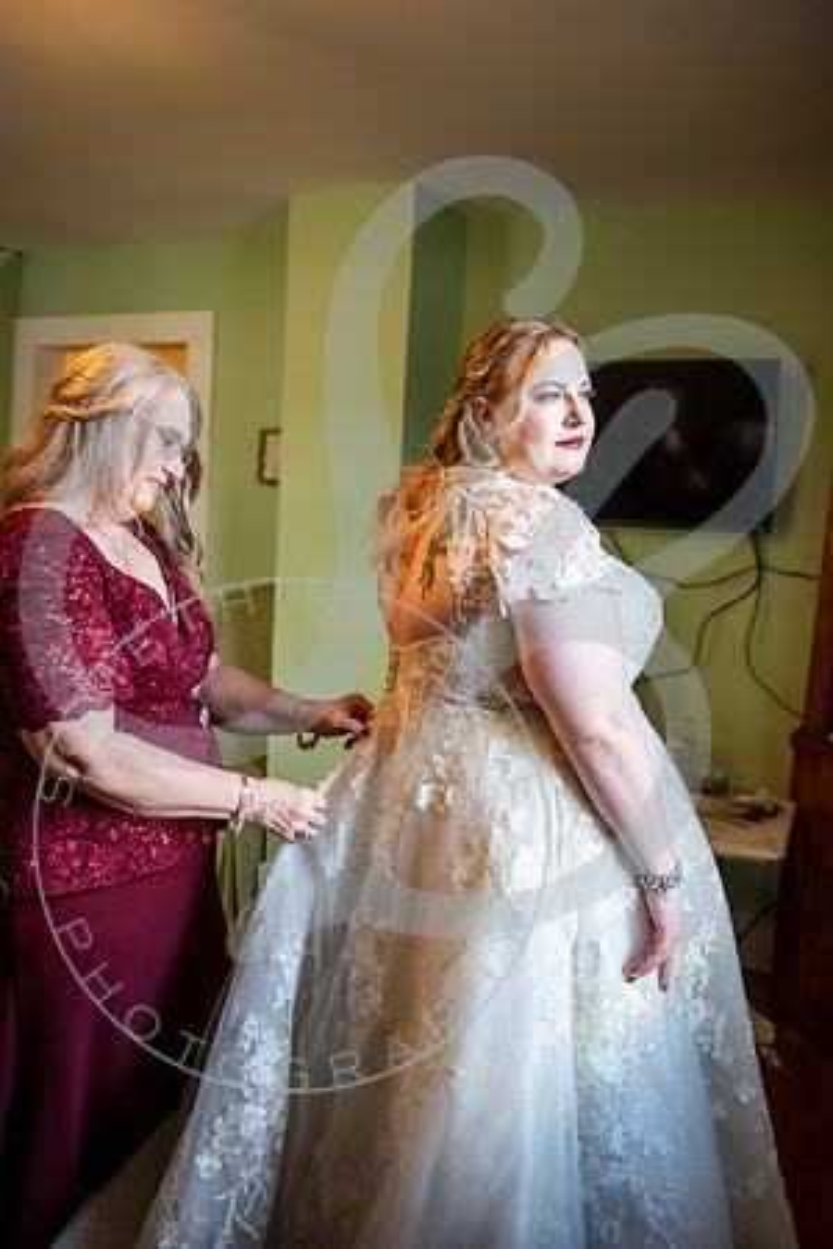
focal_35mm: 32
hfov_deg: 41.1
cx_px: 416
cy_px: 624
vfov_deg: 58.7
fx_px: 1111
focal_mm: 32
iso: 1600
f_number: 2.8
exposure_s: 1/200
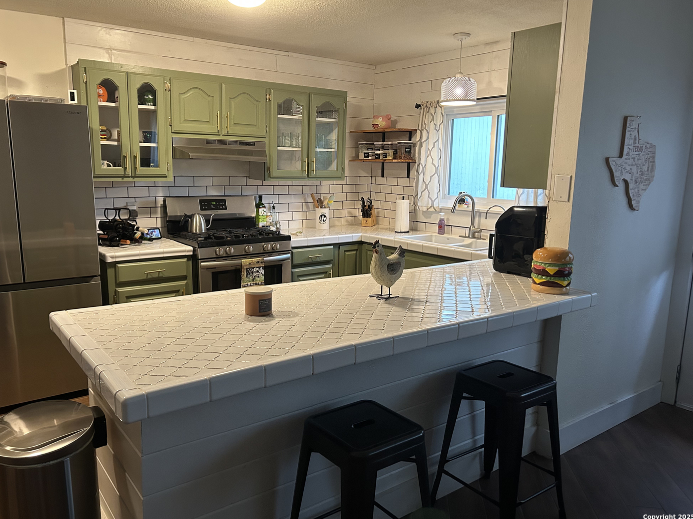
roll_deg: -0.4
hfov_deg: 65.3
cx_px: 336
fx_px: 540
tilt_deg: -10.7
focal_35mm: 27
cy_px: 260
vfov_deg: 51.3
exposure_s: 1/60
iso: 320
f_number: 1.5
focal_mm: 5.7
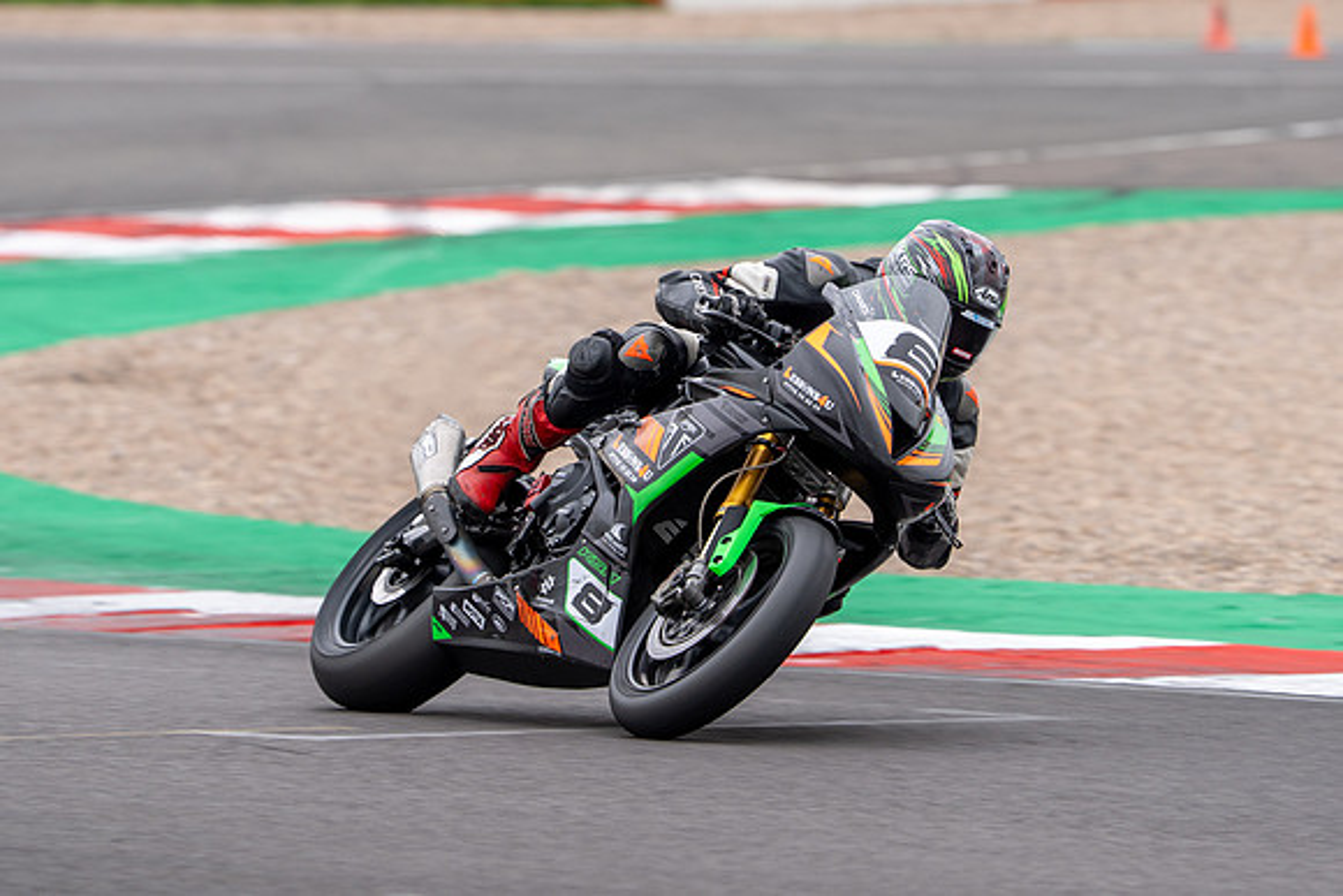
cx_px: 601
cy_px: 298
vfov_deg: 3.1
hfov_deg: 4.7
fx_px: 16439
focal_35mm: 441
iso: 320
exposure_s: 1/500
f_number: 5.6
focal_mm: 330
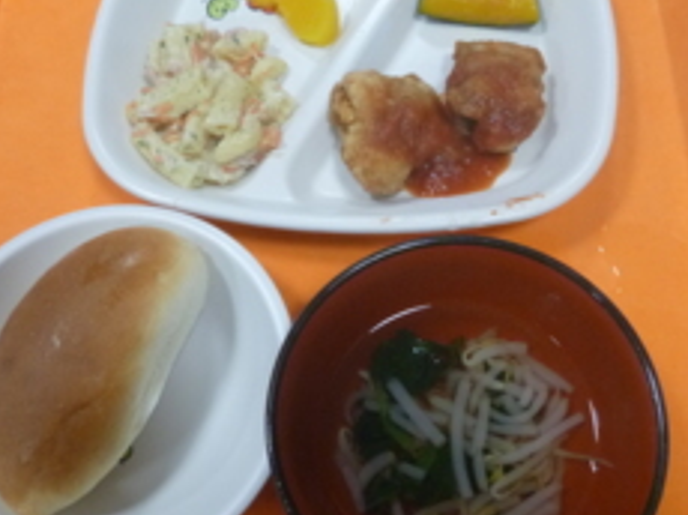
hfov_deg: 49.0
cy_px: 290
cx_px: 338
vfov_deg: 37.6
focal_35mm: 38
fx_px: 754
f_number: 3.9
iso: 400
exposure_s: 1/25
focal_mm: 4.5
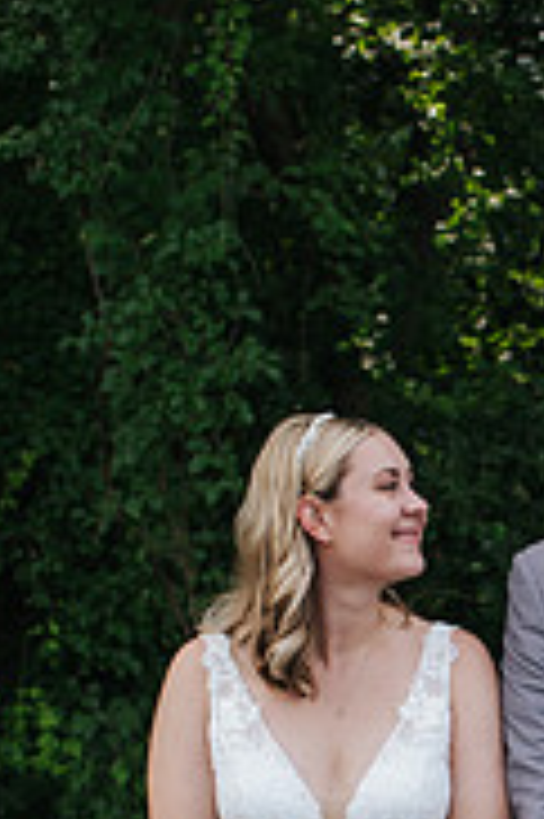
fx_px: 2952
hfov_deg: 10.4
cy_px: 783
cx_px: 657
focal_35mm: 130
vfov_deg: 15.5
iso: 110
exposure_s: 1/320
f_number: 3.2
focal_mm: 35
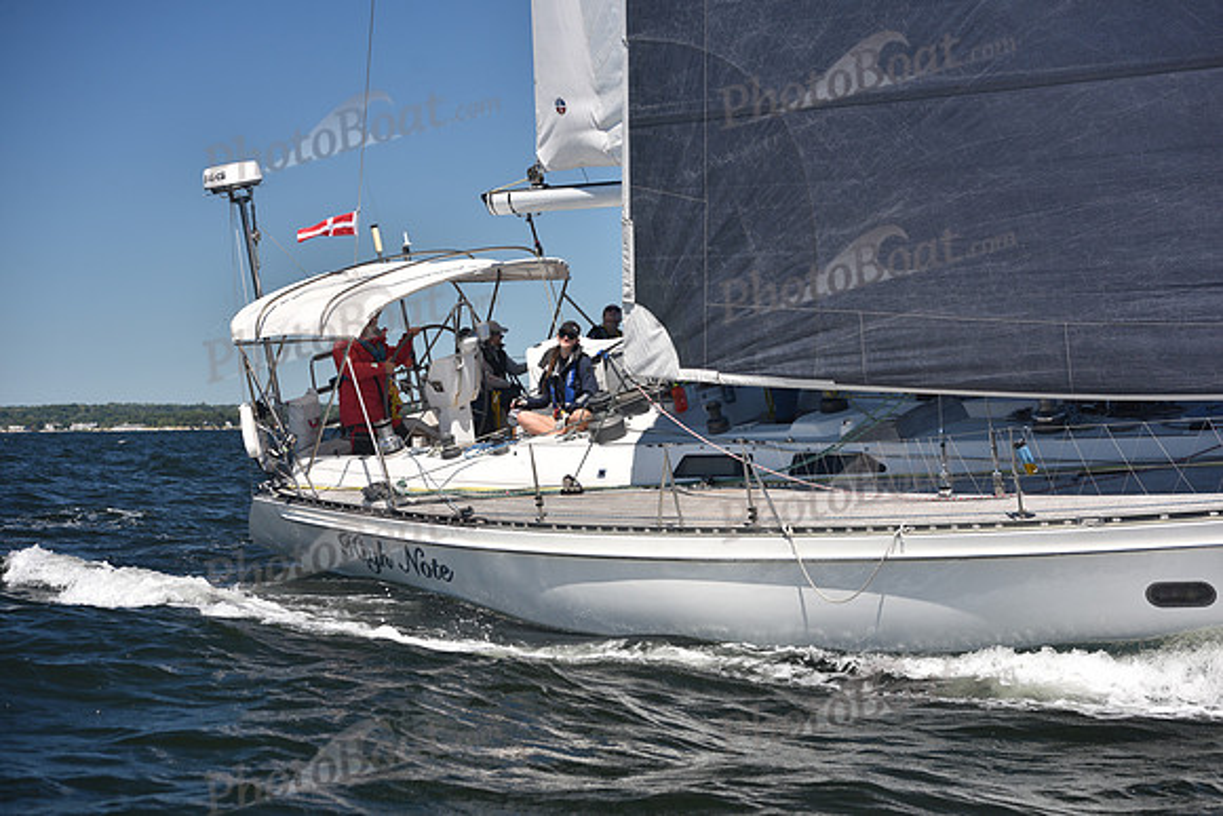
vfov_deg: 19.5
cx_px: 612
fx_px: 2379
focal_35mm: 70
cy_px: 408
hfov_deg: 28.8
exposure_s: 1/800
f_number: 5
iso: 200
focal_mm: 70
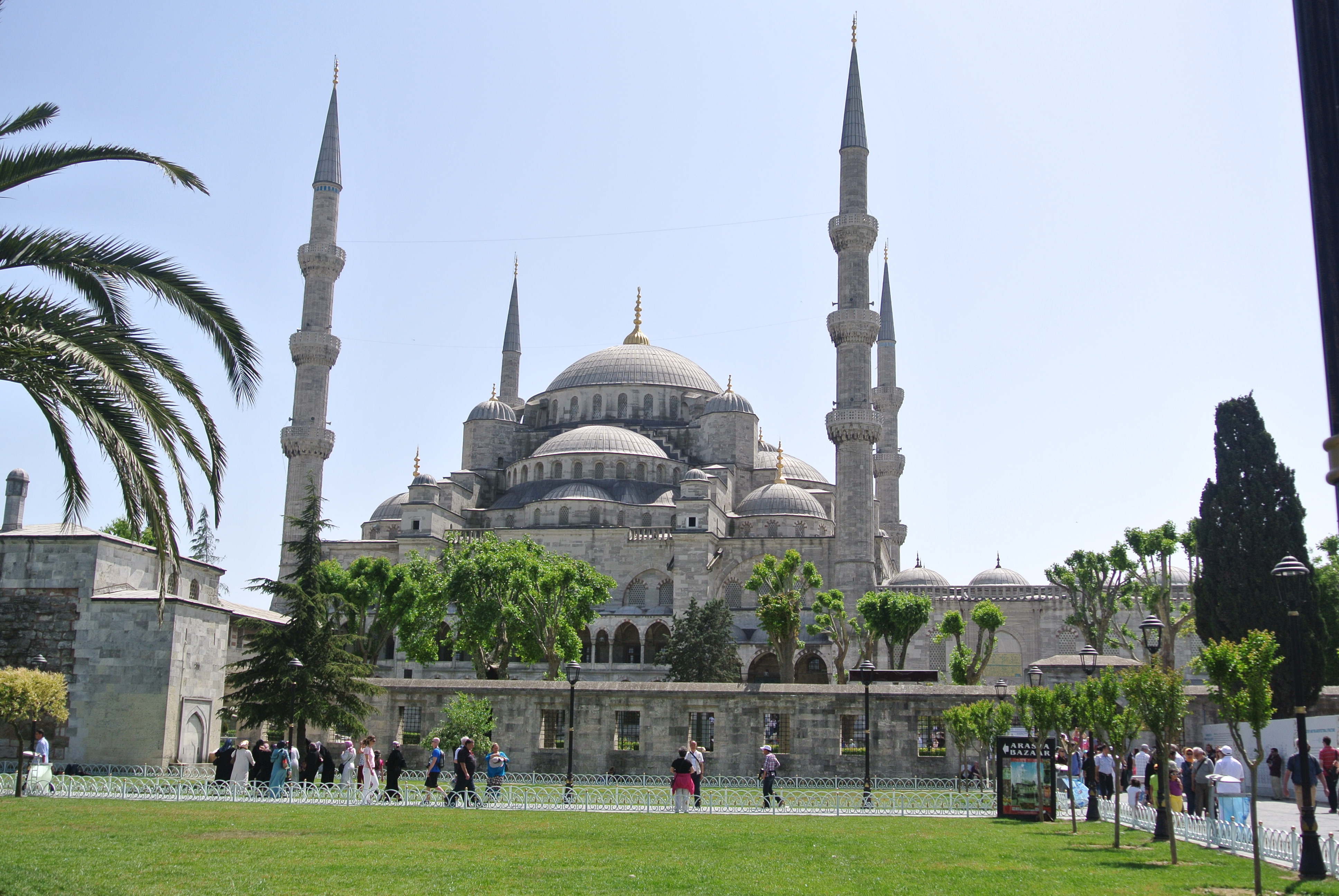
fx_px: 1452
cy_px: 448
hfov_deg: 49.5
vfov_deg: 34.3
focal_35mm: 39
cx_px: 670
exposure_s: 1/640
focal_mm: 14.5
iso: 100
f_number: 4.5
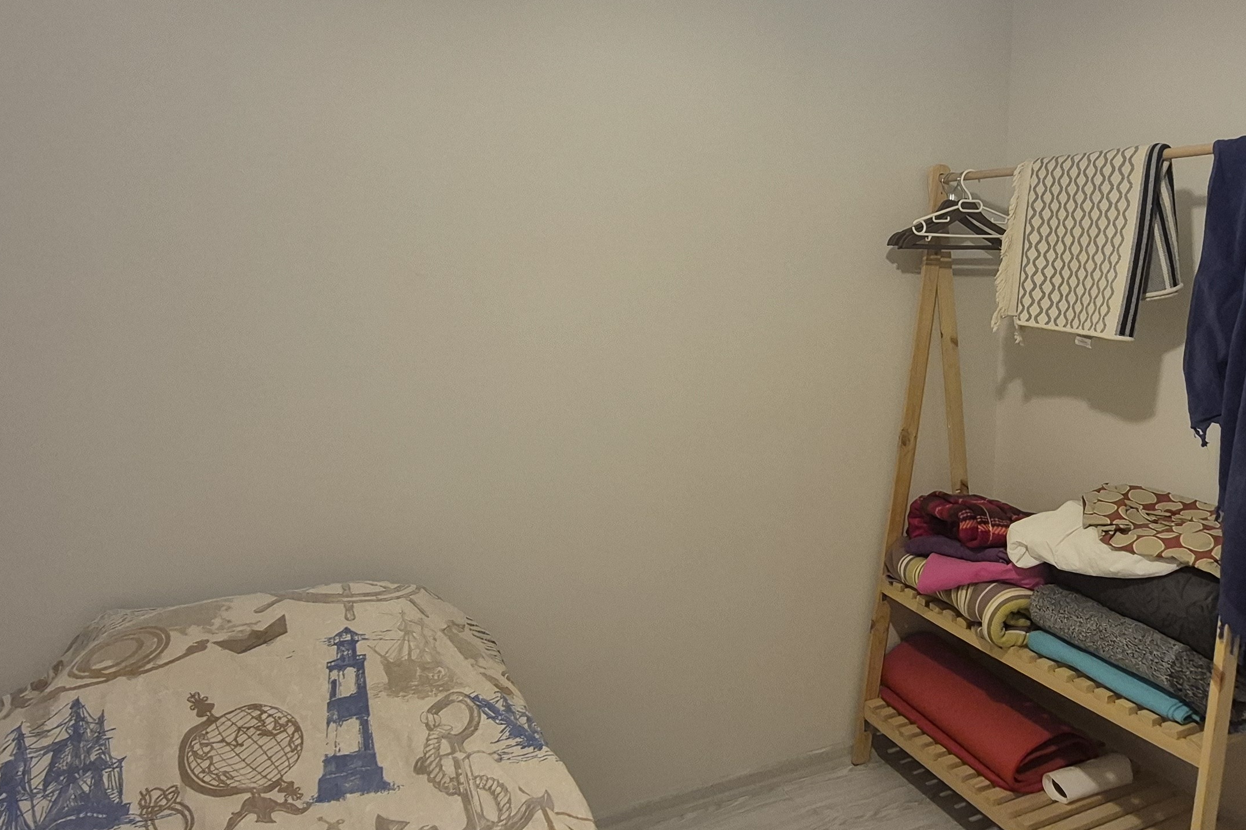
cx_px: 776
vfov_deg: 50.9
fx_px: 865
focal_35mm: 25
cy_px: 323
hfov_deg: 70.4
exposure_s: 1/50
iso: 125
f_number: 2.2
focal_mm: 1.74
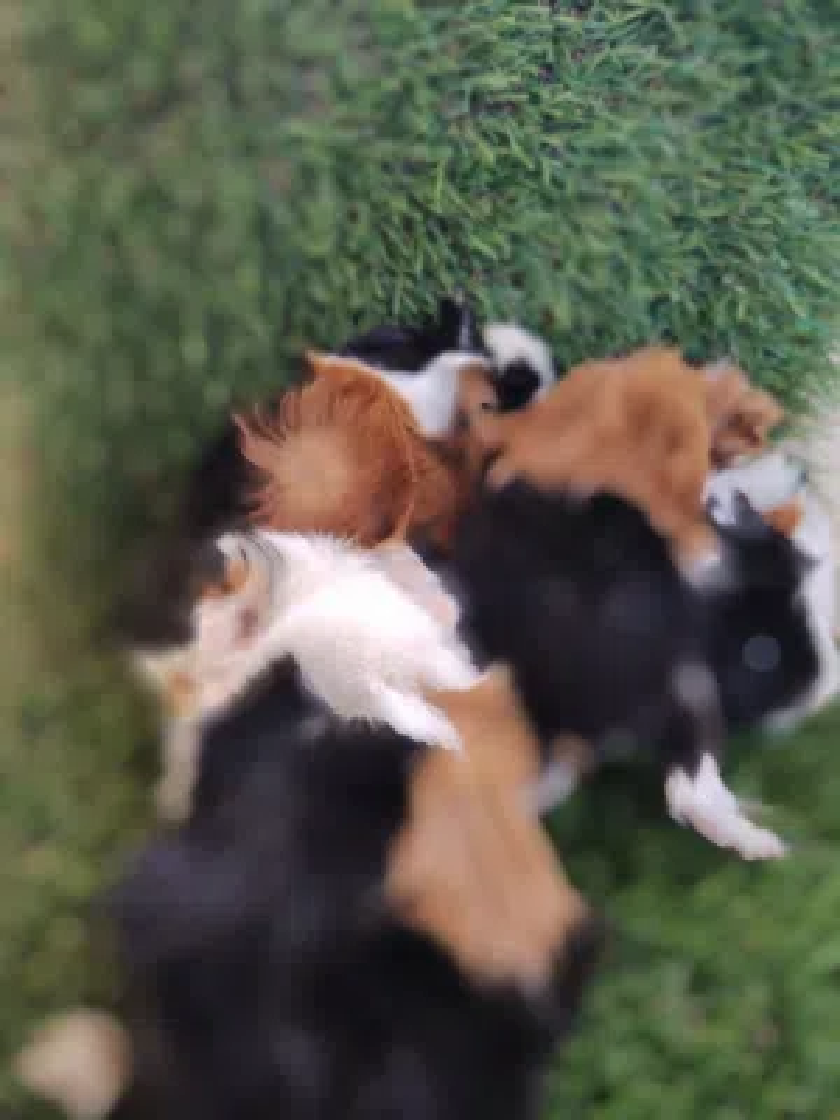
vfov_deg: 71.6
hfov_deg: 56.8
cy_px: 560
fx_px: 777
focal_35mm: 24
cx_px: 420
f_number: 4
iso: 599
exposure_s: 1/25
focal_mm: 5.25
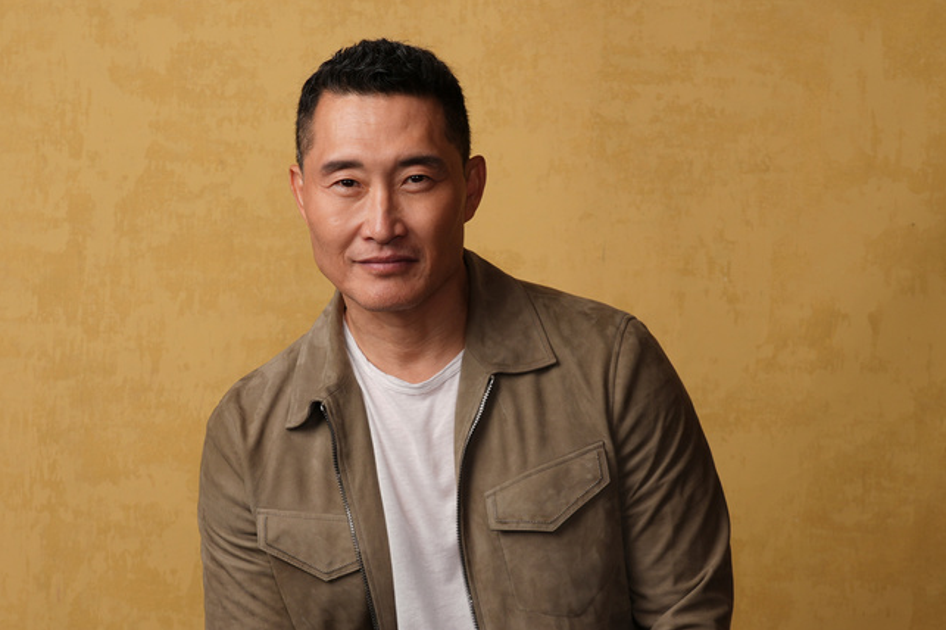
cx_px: 491
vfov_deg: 15.8
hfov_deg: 23.7
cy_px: 498
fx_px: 2259
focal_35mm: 86
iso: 200
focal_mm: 54
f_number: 9
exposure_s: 1/250
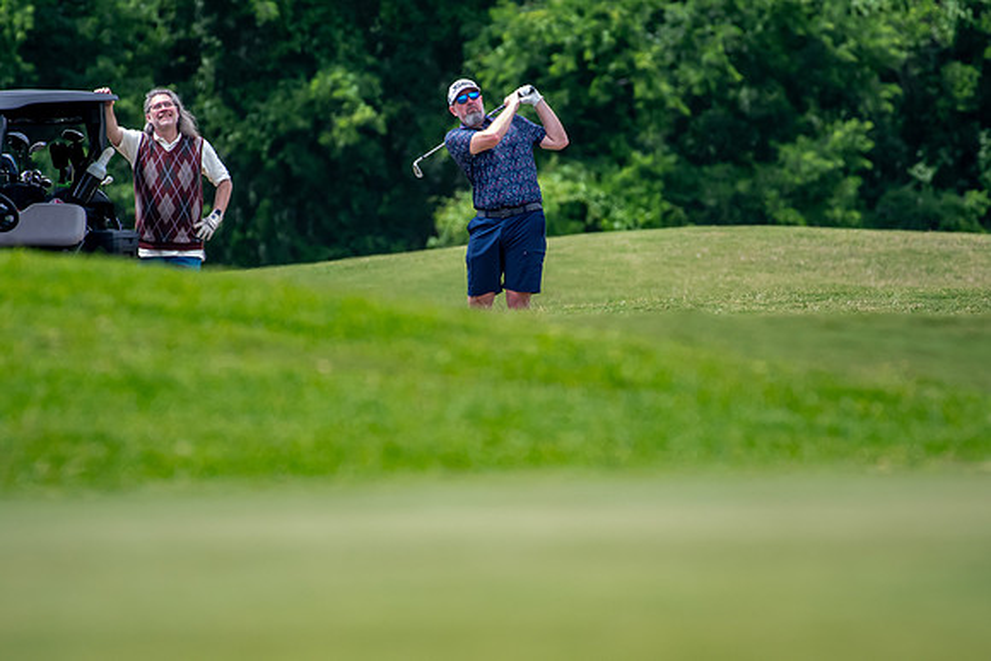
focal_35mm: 750
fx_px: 20650
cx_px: 496
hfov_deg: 2.7
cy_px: 330
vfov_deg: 1.8
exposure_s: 1/2000
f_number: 5.6
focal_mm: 500
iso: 2000
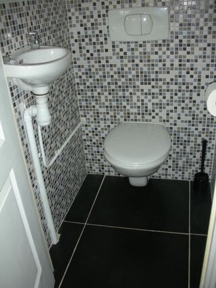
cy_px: 144
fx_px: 291
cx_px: 108
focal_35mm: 35
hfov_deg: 40.7
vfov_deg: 52.6
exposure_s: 1/60
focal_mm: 5.8
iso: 50
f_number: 2.8
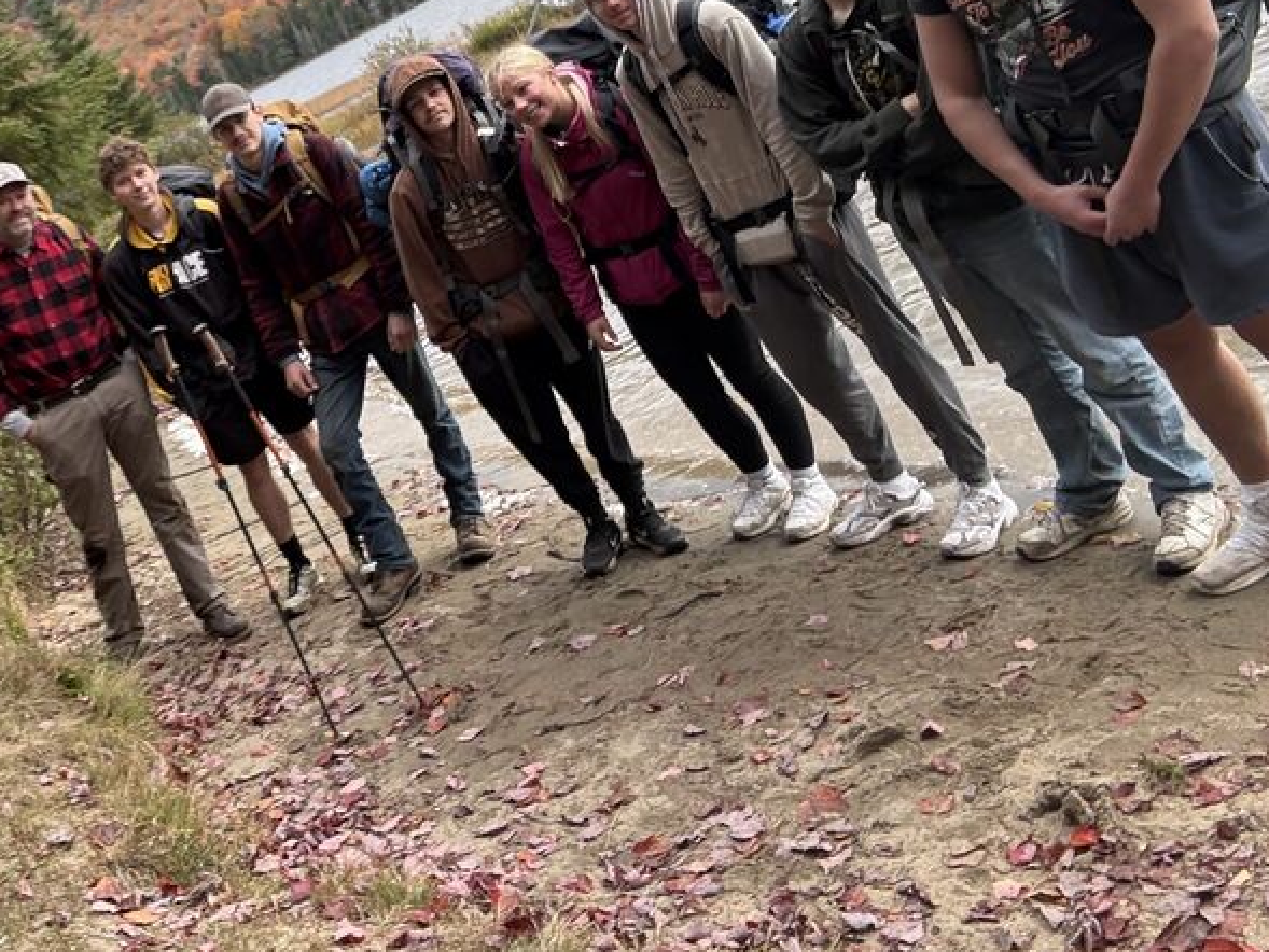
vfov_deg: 35.0
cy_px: 213
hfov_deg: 45.1
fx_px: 1467
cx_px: 310
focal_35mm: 40
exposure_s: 1/322
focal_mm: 2.69
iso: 40
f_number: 1.9
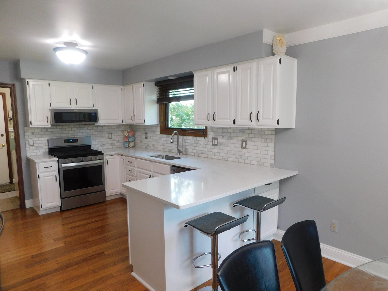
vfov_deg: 56.8
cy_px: 151
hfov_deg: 71.6
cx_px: 197
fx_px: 269
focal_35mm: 24
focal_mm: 4
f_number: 3
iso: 220
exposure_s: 1/30
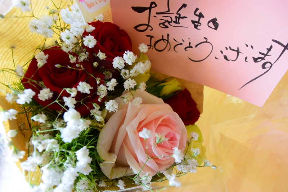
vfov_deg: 67.4
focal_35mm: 18
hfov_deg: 90.0
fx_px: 144
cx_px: 144
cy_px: 96
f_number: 3.5
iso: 400
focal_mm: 6.7
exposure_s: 1/20
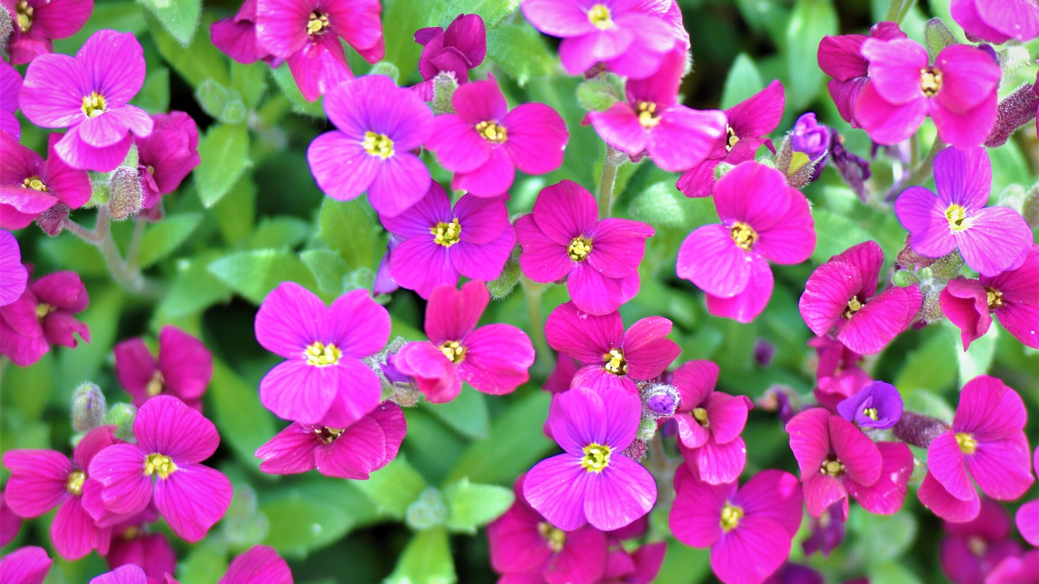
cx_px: 520
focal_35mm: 330
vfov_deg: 3.7
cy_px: 309
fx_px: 9091
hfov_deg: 6.5
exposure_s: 1/125
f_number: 7.1
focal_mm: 210
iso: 400
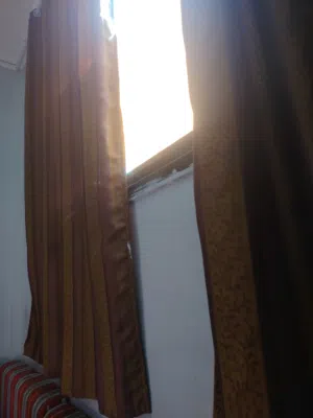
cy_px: 209
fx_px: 289
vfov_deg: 71.6
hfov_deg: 56.8
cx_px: 156
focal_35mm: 24
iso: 131
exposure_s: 1/25
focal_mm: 5.25
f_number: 1.75
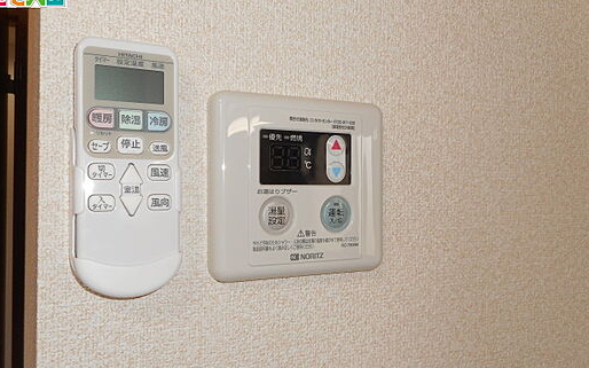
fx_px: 530
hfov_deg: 58.1
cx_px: 316
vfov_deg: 38.3
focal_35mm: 33
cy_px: 194
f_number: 3.7
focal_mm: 4.5
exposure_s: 1/30
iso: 80
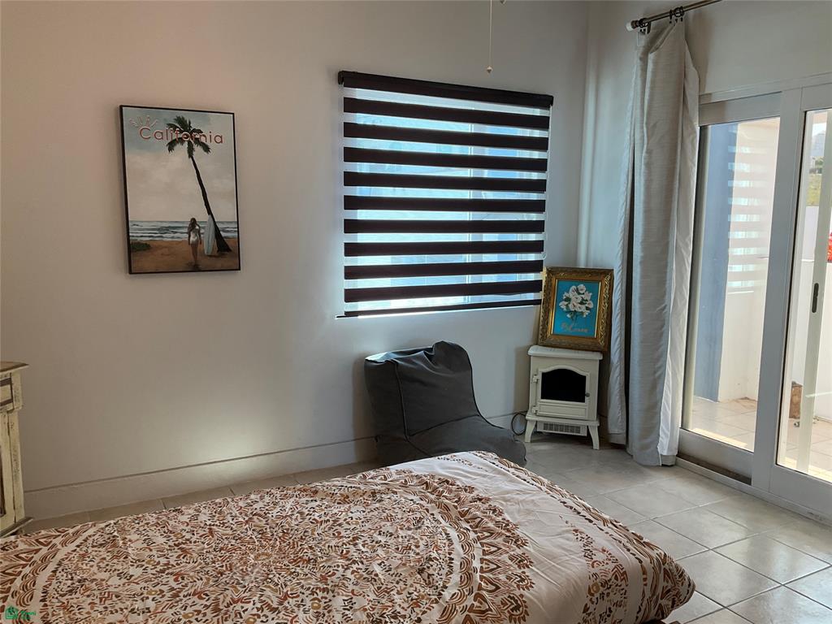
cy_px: 312
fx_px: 697
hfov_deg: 61.7
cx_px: 416
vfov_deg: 48.2
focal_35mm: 29
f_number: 1.8
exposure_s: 1/120
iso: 50
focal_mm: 3
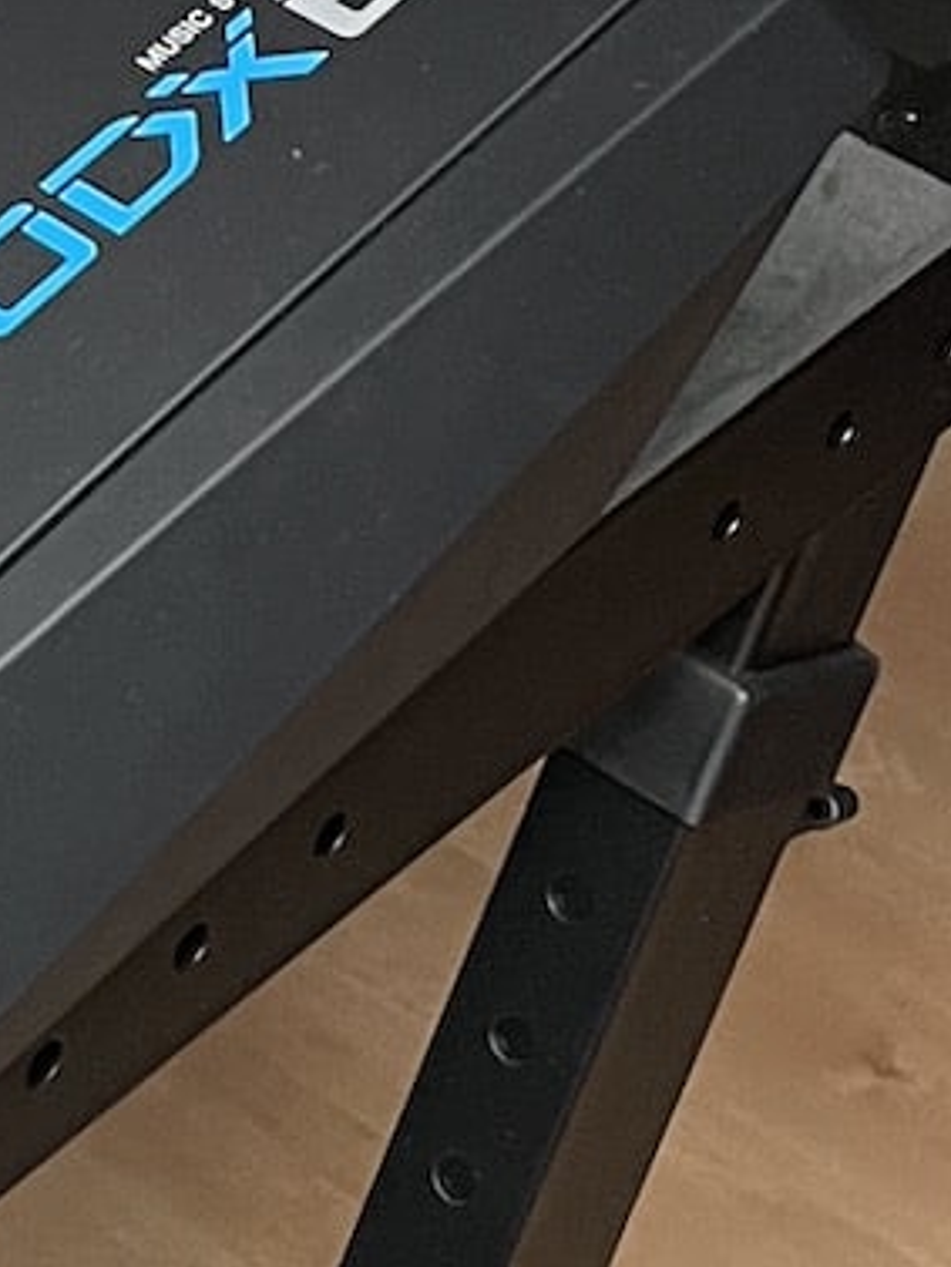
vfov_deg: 13.7
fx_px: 5052
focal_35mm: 138
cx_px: -588
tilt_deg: -31.1
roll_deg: -0.3
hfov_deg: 10.3
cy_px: -423
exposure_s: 1/60
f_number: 1.6
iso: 400
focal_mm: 5.1
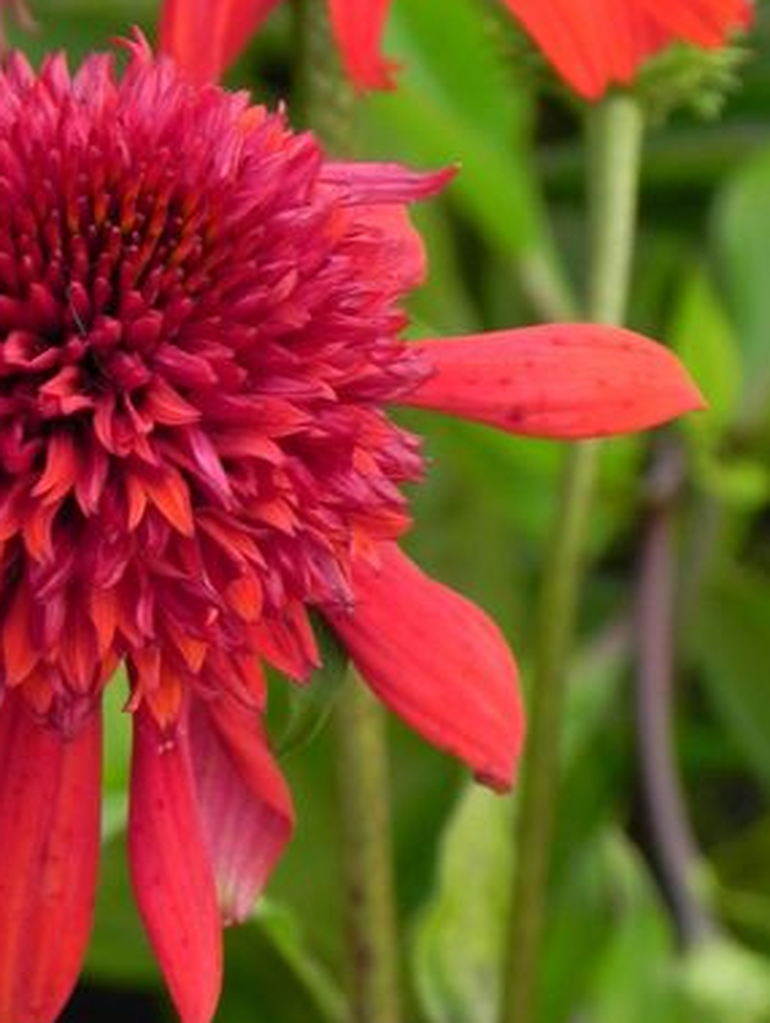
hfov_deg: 5.5
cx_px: 170
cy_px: 194
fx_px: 8054
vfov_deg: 7.3
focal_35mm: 272
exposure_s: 1/60
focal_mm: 23
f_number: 5
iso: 160
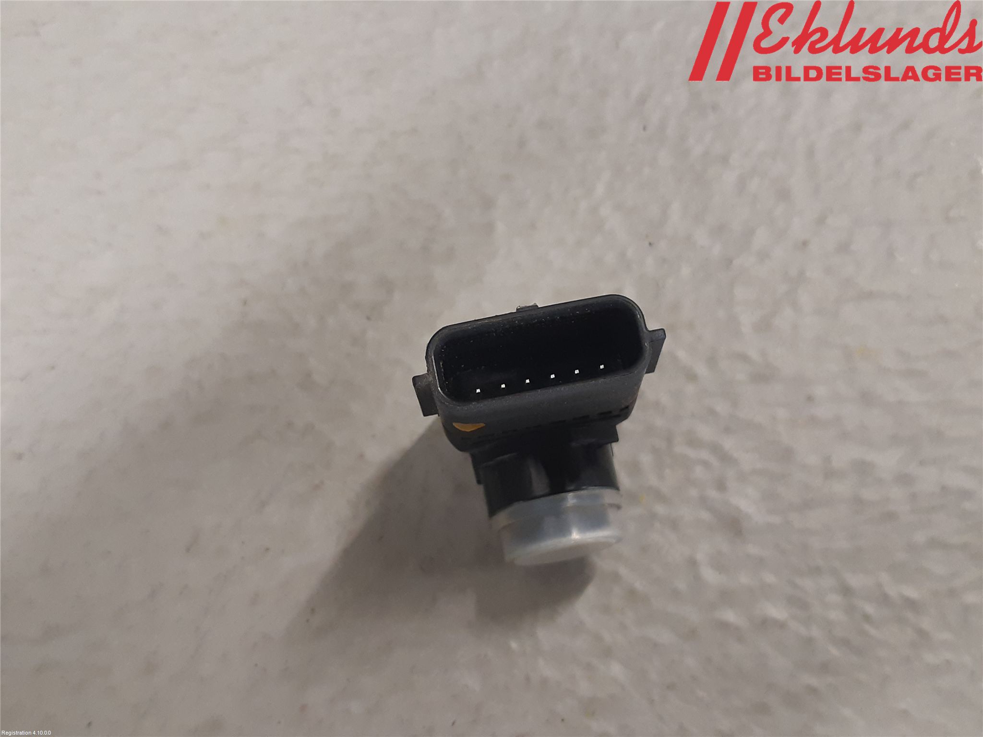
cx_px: 492
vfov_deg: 53.1
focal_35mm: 26
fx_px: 738
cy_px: 368
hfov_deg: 67.3
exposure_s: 1/50
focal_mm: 3.93
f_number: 1.7
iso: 160
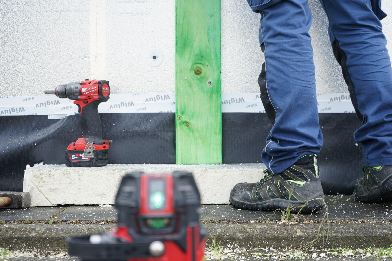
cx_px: 196
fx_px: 762
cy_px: 130
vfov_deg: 19.5
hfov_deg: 28.8
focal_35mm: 70
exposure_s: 1/100
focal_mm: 70
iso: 100
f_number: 6.3
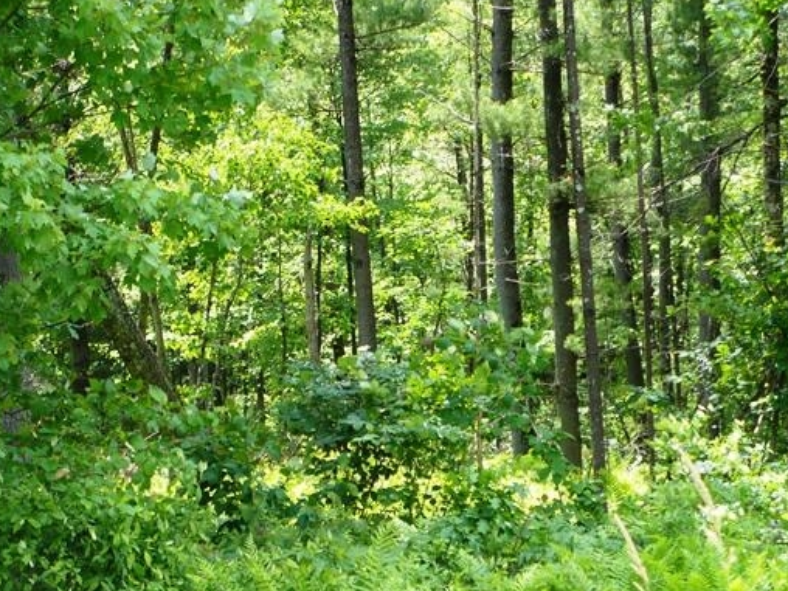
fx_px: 2982
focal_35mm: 131
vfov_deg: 11.3
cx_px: 355
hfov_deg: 15.1
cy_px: 309
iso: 100
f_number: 3.5
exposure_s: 1/125
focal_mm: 17.2
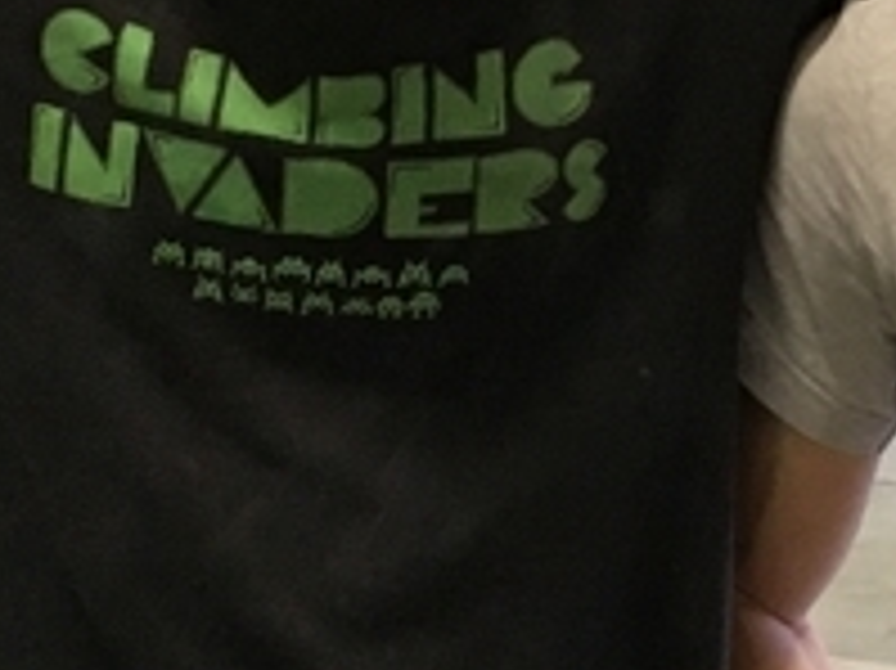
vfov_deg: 8.5
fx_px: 4527
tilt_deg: -8.7
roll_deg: -1.6
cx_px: 756
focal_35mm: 175
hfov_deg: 11.3
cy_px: 369
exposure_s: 1/30
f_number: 2.2
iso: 125
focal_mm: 4.15
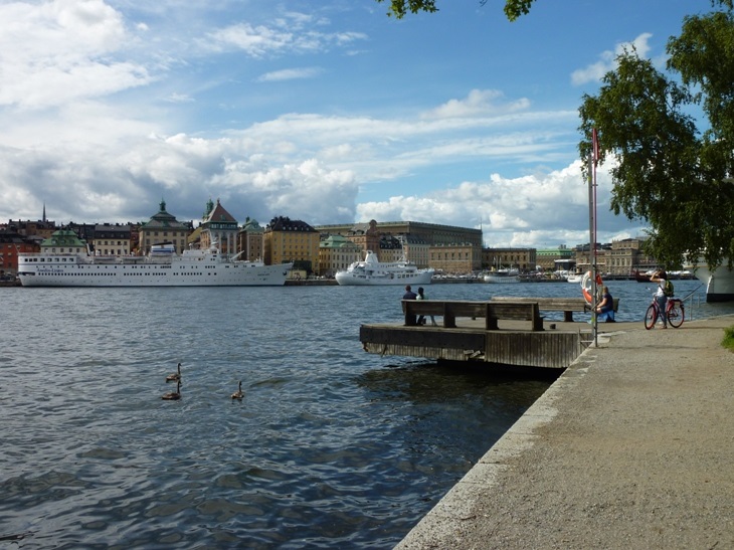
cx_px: 367
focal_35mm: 35
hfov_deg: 52.6
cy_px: 275
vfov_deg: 40.7
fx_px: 742
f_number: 5.6
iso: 80
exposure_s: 1/500
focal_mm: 5.7
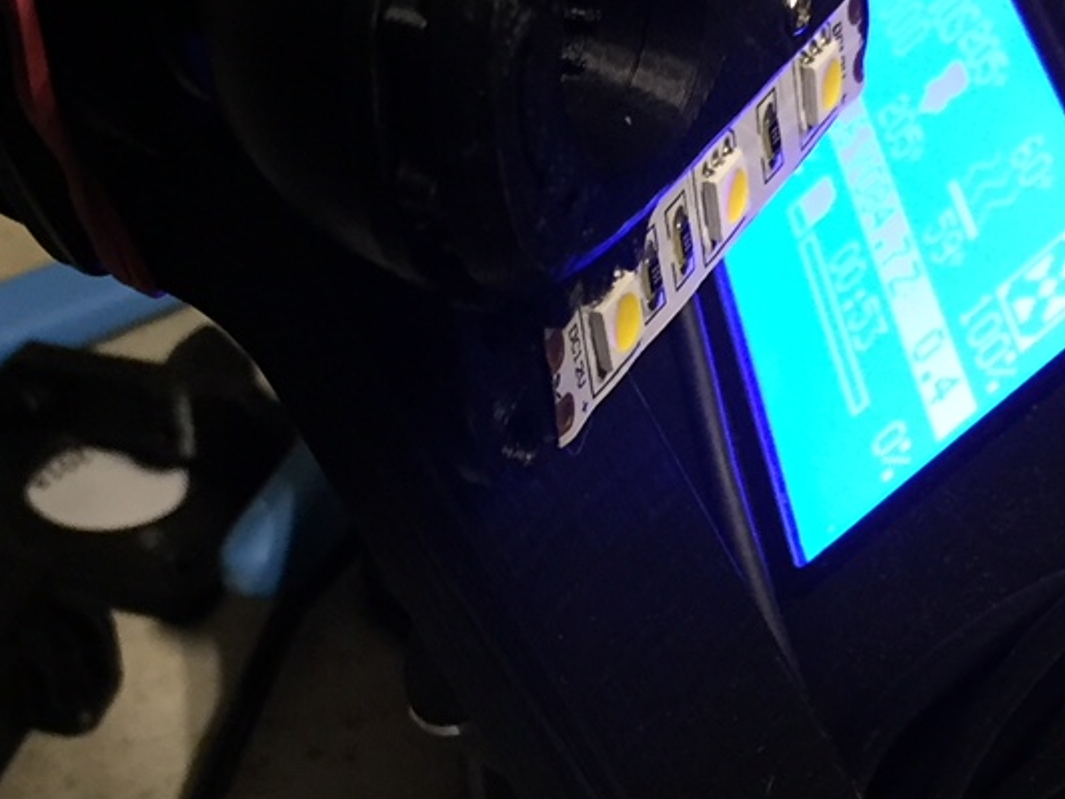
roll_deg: -2.4
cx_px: 803
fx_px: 2738
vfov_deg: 16.6
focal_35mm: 89
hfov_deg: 21.8
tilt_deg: -36.7
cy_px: 384
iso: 160
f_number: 2.2
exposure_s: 1/33
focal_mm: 4.15
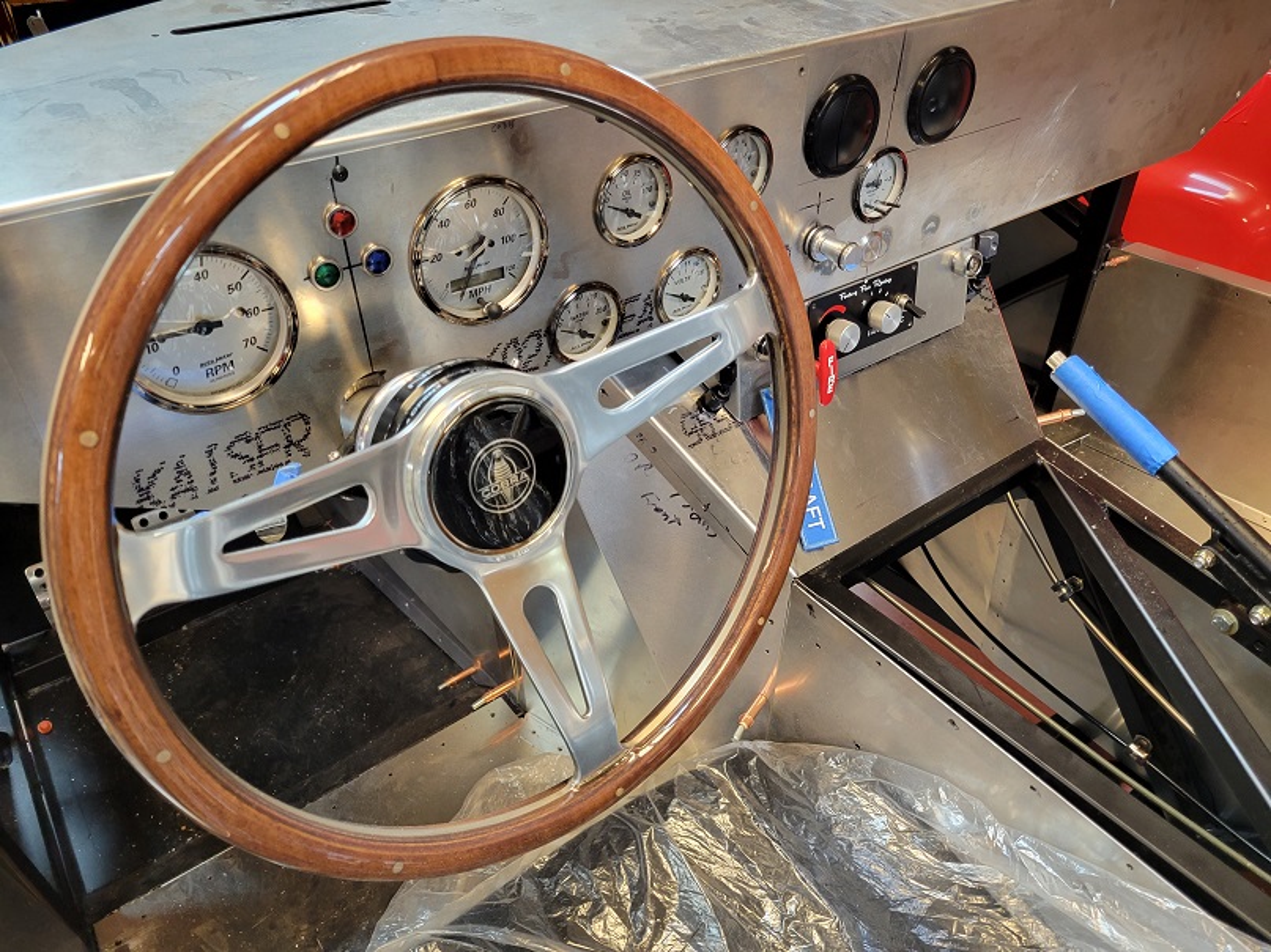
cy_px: 476
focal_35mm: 26
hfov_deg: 67.3
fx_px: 955
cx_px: 636
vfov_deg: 53.1
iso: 250
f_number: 1.8
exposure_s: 1/60
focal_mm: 5.4
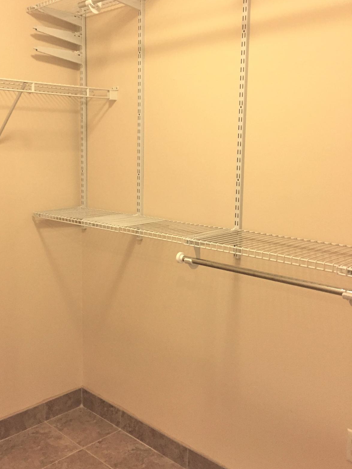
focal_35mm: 37
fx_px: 502
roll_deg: +0.3
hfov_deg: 38.4
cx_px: 129
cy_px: 192
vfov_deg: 49.9
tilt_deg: -4.9
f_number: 2.2
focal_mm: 4.15
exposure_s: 1/30
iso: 160
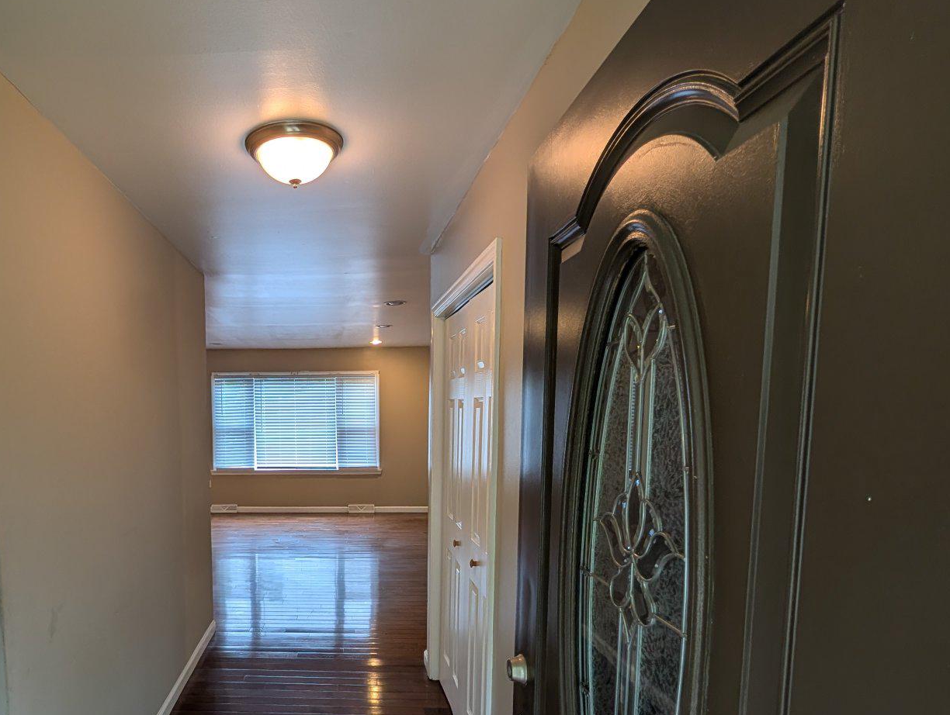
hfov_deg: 79.0
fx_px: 550
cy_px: 463
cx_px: 316
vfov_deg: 64.8
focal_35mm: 20
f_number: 1.7
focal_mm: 2.02
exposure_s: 1/60
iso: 57
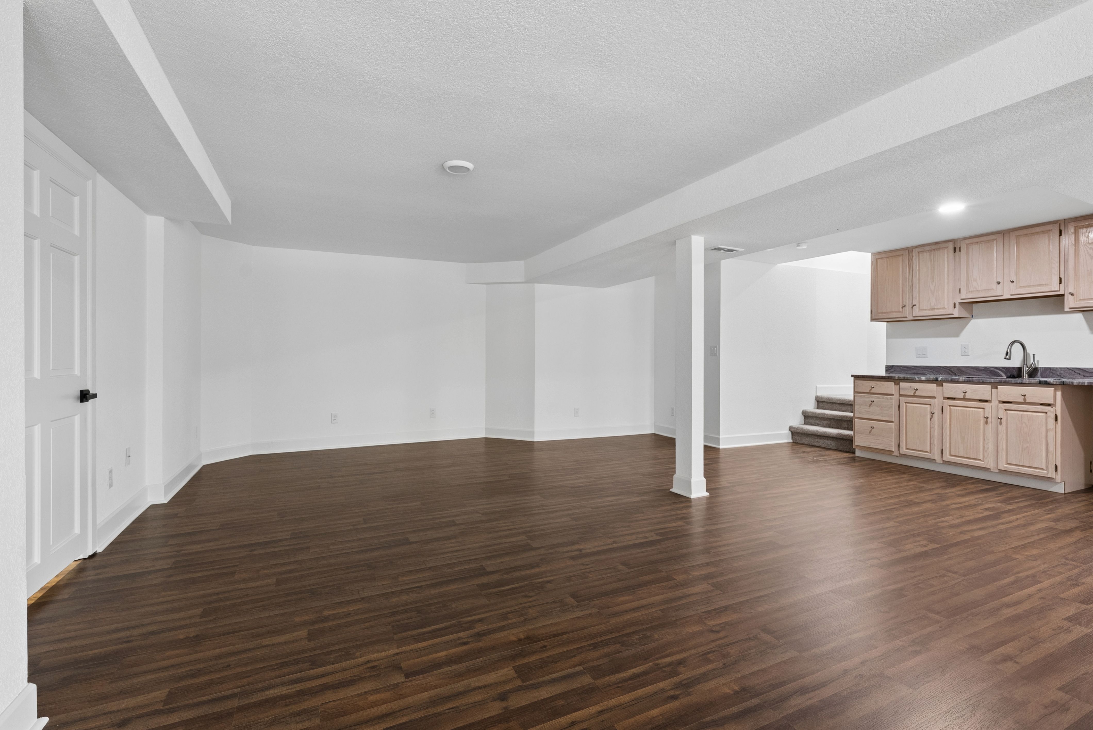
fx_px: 486
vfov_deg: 73.8
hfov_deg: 96.7
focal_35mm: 16
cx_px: 546
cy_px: 365
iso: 800
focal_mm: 16
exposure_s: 1/13
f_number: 8
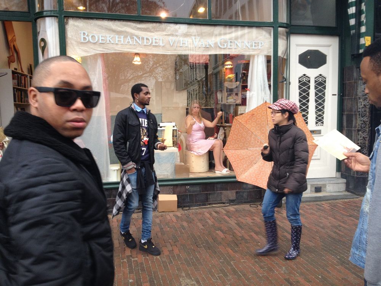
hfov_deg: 52.6
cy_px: 143
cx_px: 190
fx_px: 385
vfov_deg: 40.7
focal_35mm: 35
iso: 64
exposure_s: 1/60
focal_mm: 4.28
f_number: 2.4
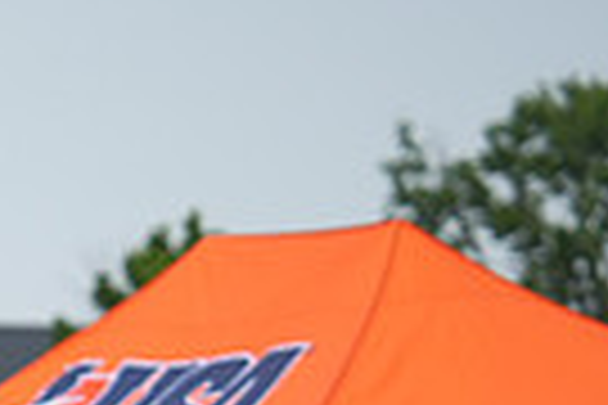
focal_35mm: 905
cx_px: -685
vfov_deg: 1.5
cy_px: 817
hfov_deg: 2.3
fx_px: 15283
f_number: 5.6
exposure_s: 1/2000
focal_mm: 210
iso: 400
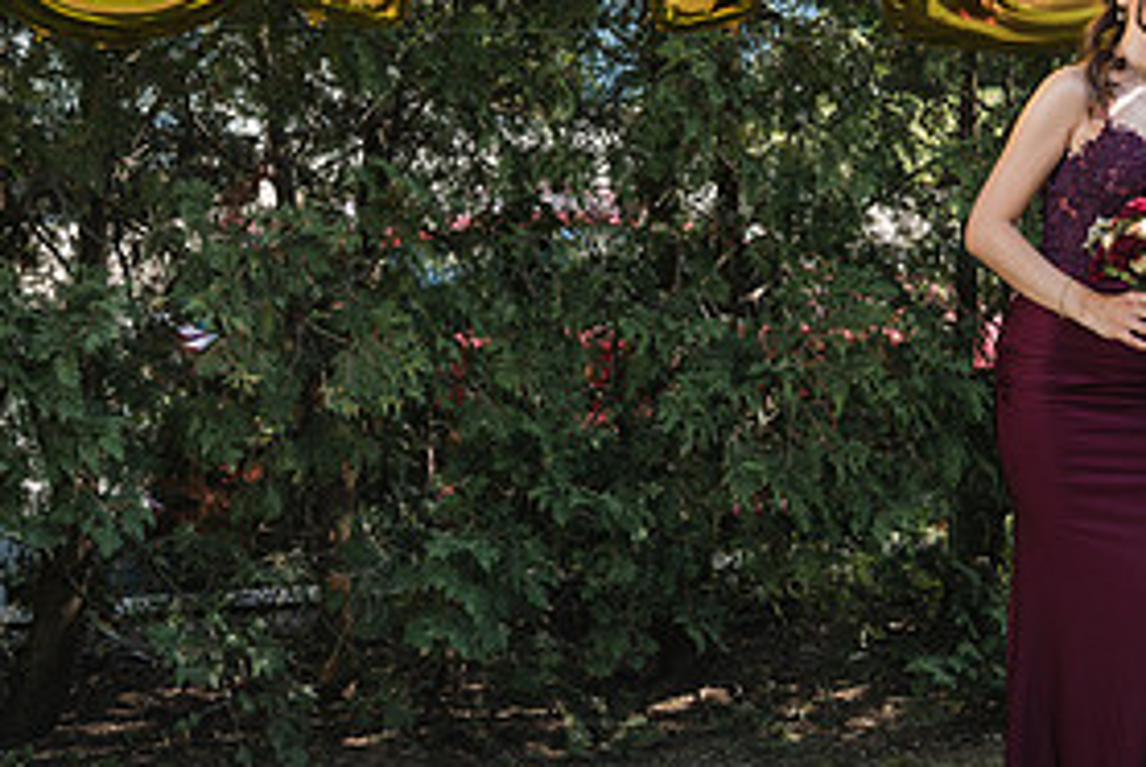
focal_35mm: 75
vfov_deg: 18.2
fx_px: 2390
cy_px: 291
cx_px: 767
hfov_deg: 26.8
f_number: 5
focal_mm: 36
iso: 200
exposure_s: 1/250
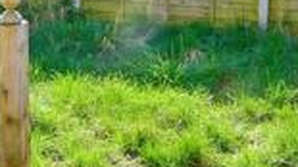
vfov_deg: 14.3
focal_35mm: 80
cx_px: 69
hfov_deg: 26.2
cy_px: -66
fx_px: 632
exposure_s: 1/160
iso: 160
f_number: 8
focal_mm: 12
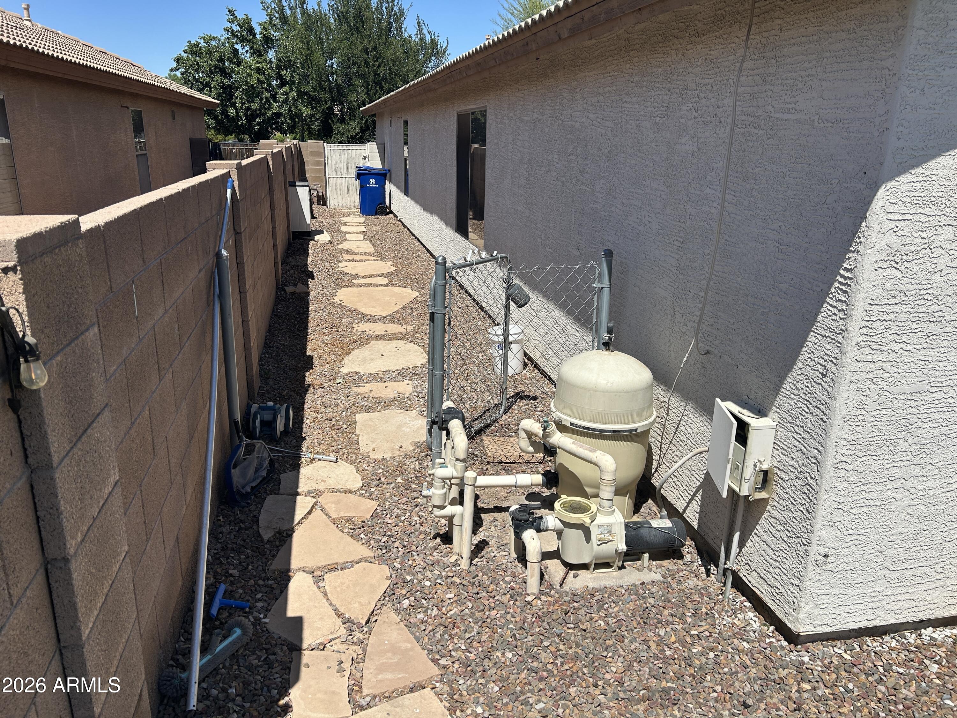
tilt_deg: -17.9
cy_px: 359
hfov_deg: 67.3
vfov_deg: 53.1
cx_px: 478
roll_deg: -0.2
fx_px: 719
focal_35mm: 26
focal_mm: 5.7
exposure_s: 1/6211
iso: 50
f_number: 1.5
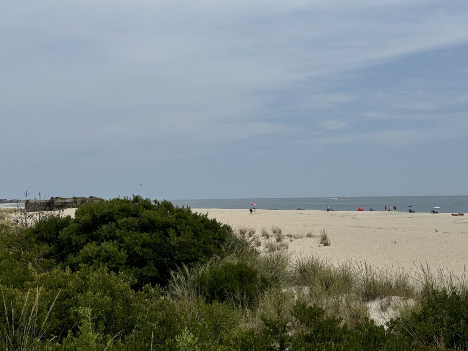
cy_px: 176
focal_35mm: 48
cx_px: 234
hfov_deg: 39.7
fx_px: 649
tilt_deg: +1.2
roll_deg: +0.7
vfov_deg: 30.3
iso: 80
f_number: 1.78
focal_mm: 6.76
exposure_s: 1/9009
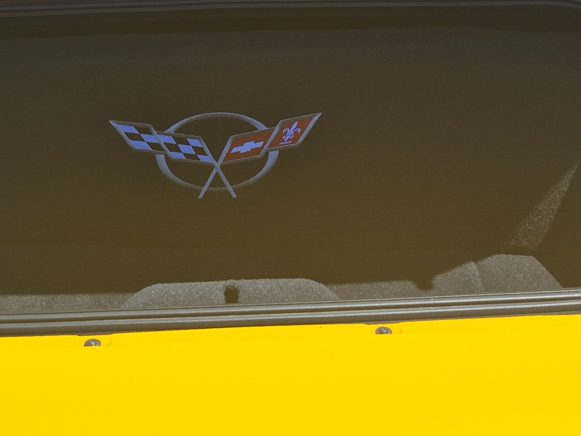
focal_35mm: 67
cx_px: 234
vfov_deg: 20.5
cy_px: -89
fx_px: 1125
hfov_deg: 28.9
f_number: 1.8
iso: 25
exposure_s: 1/1748
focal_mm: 5.4
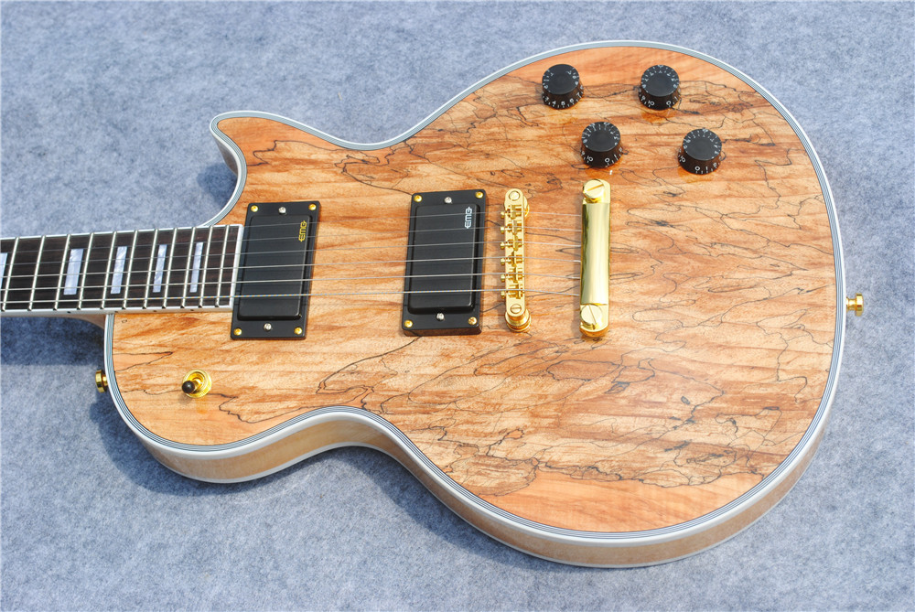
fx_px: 1679
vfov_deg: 20.7
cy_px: 306
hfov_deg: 30.5
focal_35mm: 66
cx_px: 458
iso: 100
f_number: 9
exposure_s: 1/320
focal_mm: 44
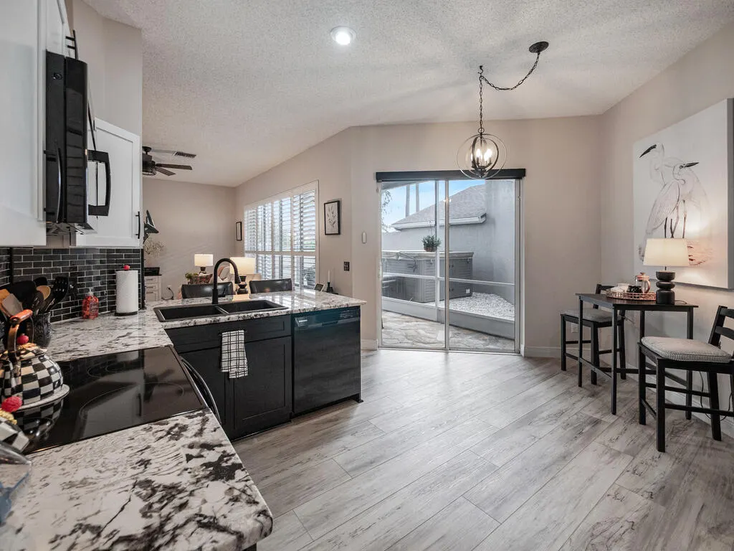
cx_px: 367
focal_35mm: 14
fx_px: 297
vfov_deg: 85.7
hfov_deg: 102.1
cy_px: 276
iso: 1000
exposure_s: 1/60
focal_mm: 7
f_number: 4
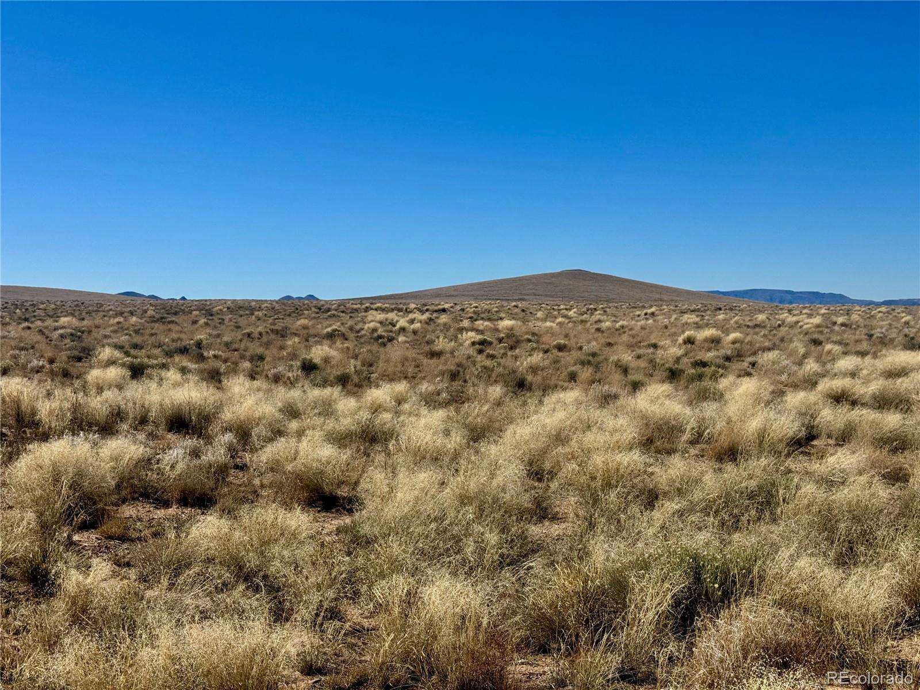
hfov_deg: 39.7
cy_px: 345
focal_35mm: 48
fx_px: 1276
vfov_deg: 30.3
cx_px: 460
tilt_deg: -1.5
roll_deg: +0.2
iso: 80
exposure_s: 1/9009
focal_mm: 6.76
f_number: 1.78
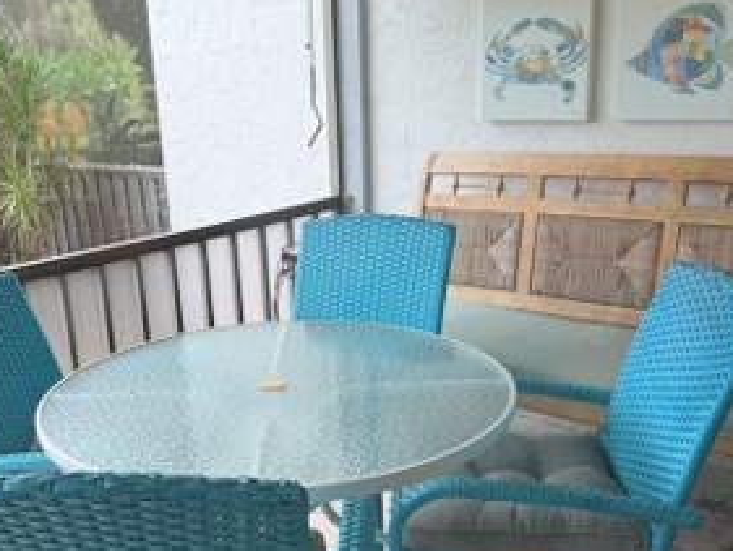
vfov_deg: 35.0
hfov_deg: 45.2
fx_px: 869
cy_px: 342
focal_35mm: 41
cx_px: 256
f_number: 1.78
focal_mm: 6.76
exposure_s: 1/120
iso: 64
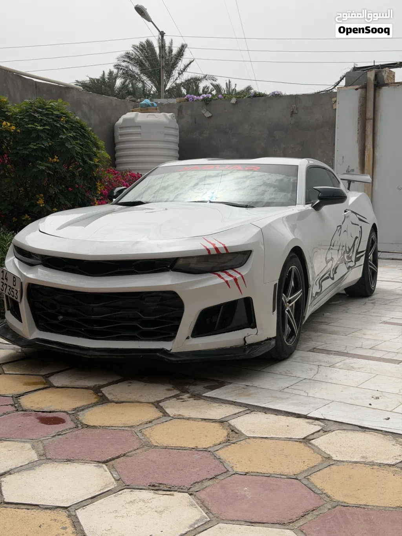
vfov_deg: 39.7
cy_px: 268
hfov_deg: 30.3
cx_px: 201
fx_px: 743
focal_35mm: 48
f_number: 1.78
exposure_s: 1/7143
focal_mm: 6.76
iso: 64
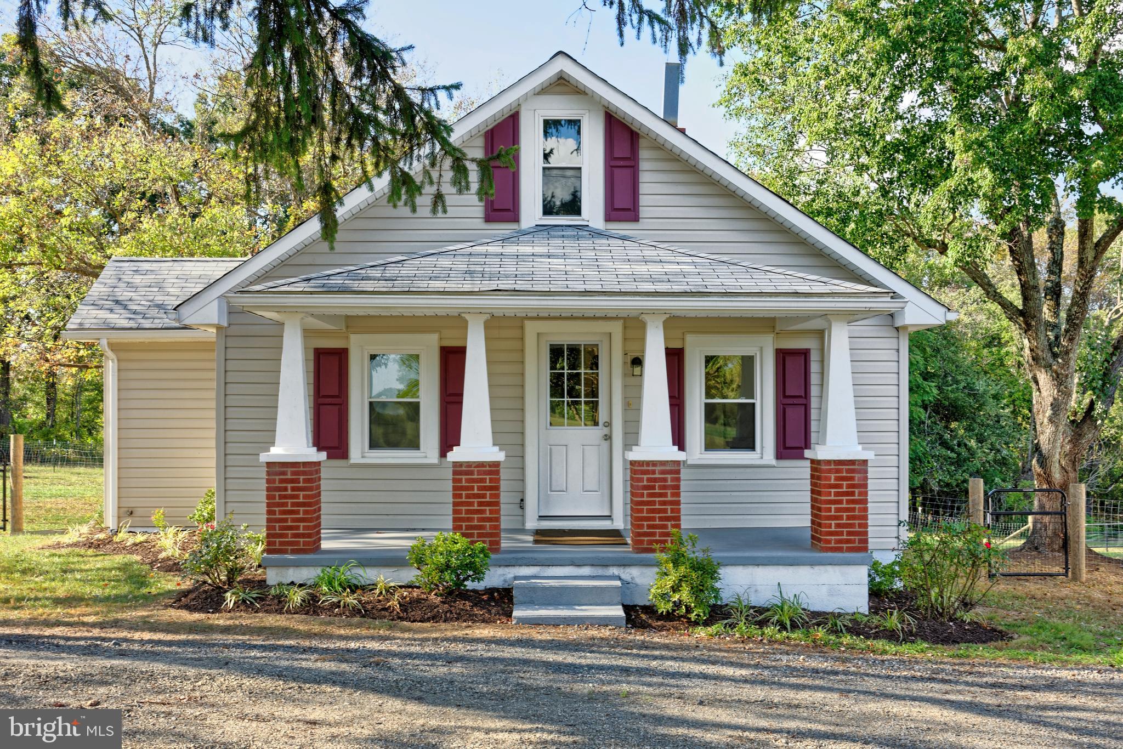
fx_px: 1185
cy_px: 374
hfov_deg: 50.7
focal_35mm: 38
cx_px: 562
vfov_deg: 35.1
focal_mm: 38
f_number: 8
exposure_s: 1/80
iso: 250
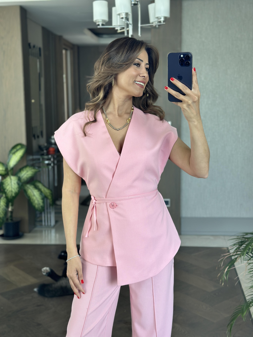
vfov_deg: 39.7
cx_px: 126
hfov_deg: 30.3
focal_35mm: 48
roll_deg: +1.5
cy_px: 168
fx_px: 468
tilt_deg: -17.2
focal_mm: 6.86
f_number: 1.78
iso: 125
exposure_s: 1/130
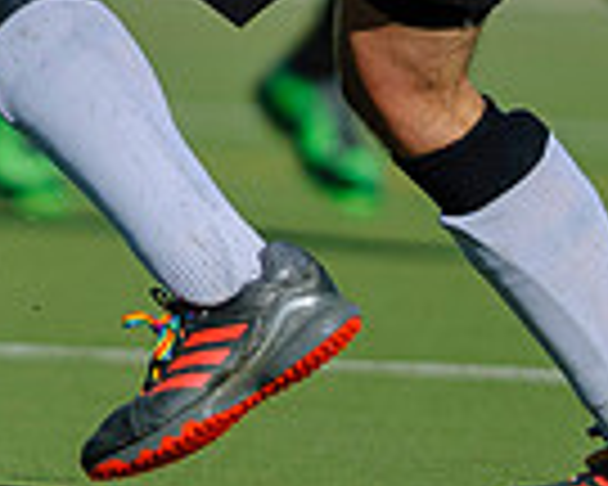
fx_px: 50205
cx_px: -1337
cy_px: -551
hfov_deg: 0.7
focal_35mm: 2790
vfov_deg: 0.6
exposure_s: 1/4000
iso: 200
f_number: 4
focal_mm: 300
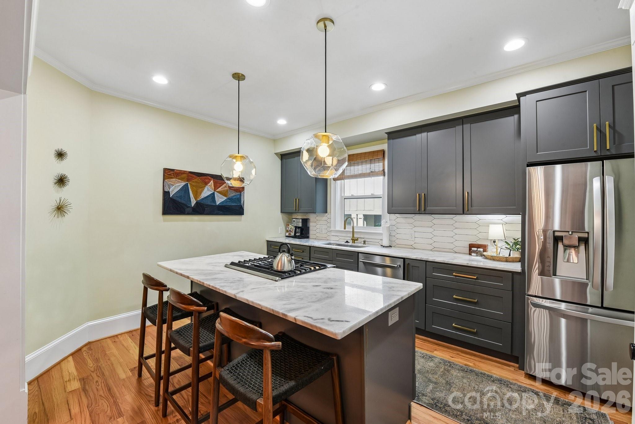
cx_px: 318
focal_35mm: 15
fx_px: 265
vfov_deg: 77.3
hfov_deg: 100.4
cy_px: 212
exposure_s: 1/6
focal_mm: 15
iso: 200
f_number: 11
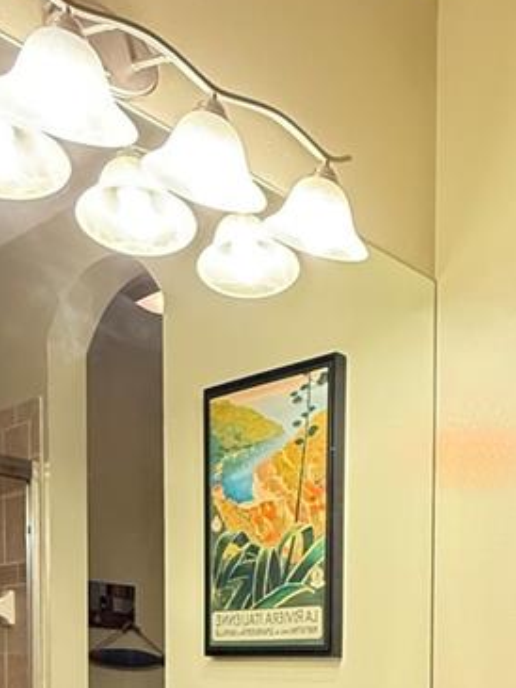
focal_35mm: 46
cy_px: 745
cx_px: 557
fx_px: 914
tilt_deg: -1.3
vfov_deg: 35.6
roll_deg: -1.6
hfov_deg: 28.8
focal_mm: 2.22
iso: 640
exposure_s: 1/60
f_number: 2.2
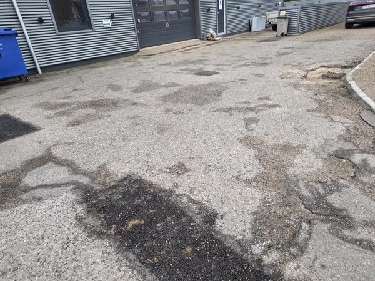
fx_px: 249
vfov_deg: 58.9
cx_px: 188
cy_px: 140
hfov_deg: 73.9
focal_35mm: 23
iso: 160
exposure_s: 1/100
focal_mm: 6.25
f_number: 1.7
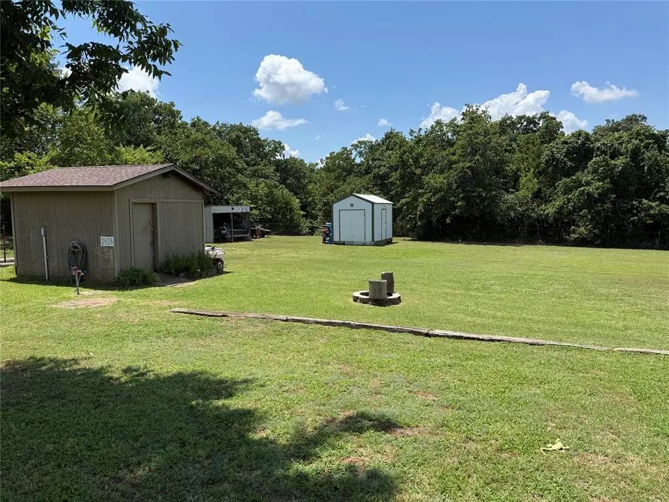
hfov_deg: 71.6
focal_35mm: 24
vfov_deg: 56.8
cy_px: 251
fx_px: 464
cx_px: 334
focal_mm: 6.76
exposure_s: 1/4673
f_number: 1.78
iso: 80
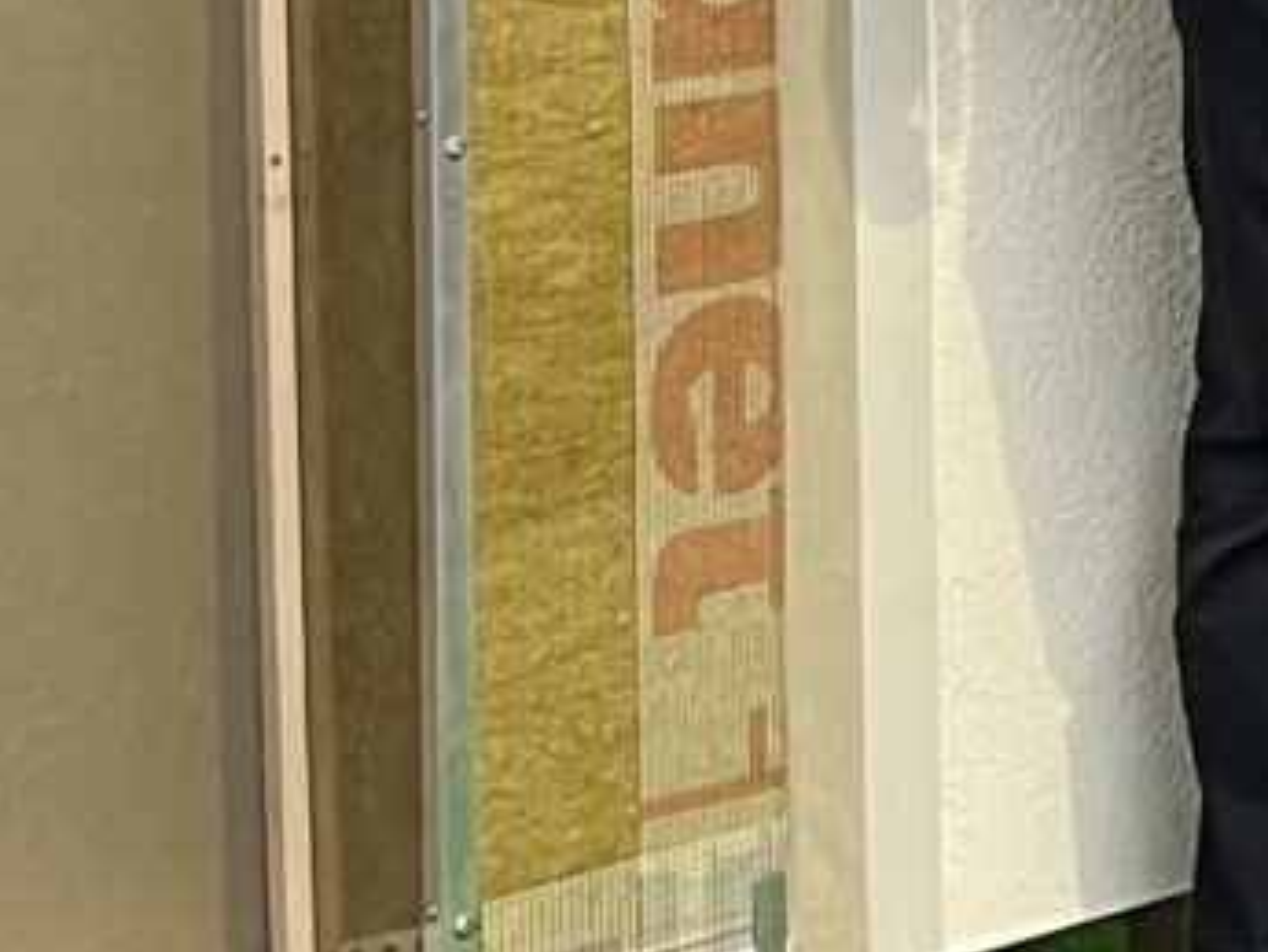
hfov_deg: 9.6
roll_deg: +0.7
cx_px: 2407
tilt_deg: -1.9
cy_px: -864
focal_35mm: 193
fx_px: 7072
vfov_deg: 7.4
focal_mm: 5.7
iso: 80
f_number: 1.5
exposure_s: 1/50
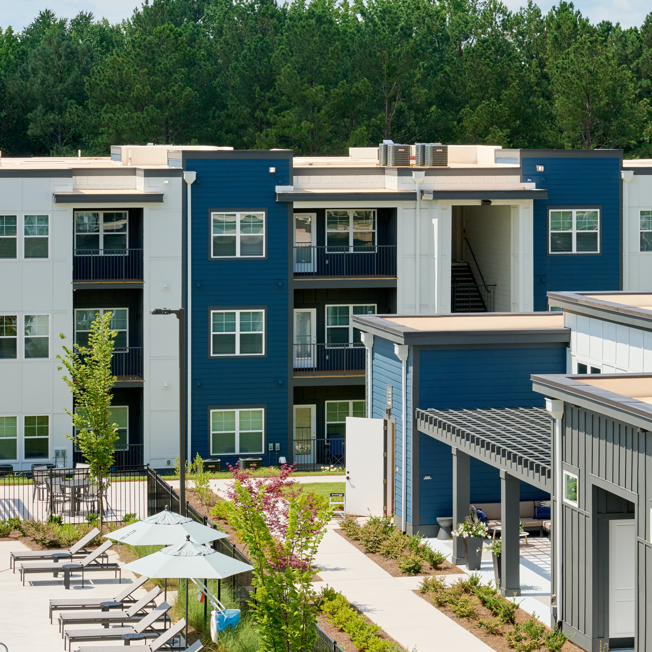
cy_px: 397
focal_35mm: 116
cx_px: 396
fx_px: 2472
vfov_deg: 15.0
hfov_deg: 15.0
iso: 200
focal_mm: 70
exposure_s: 1/500
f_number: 11
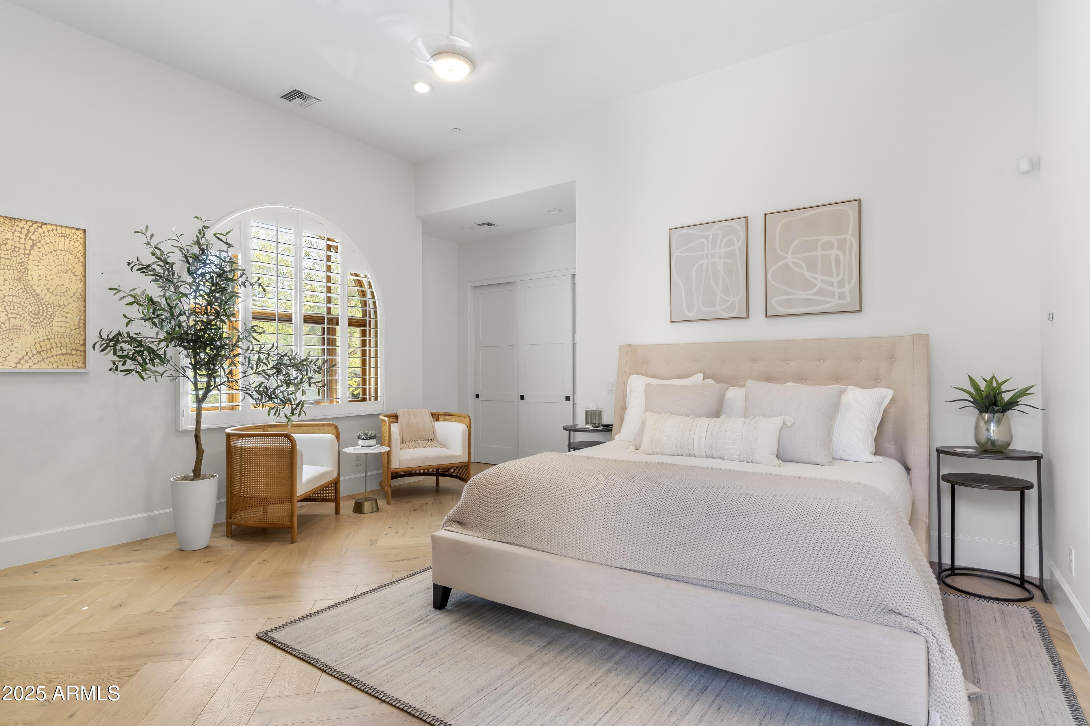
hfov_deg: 90.0
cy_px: 363
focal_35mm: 18
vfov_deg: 67.4
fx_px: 545
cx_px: 545
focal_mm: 18
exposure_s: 1/40
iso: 400
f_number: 8
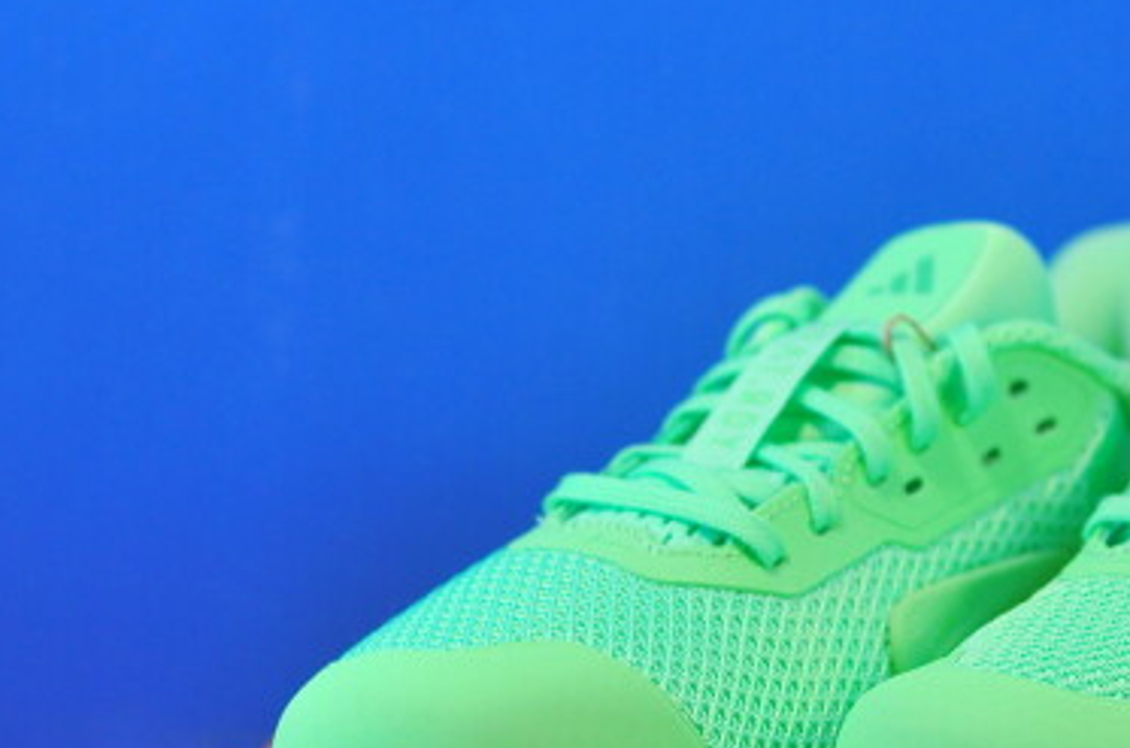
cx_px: 1133
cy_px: 283
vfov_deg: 8.5
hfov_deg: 12.6
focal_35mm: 161
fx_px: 5043
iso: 250
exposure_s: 1/320
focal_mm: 50
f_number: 2.5
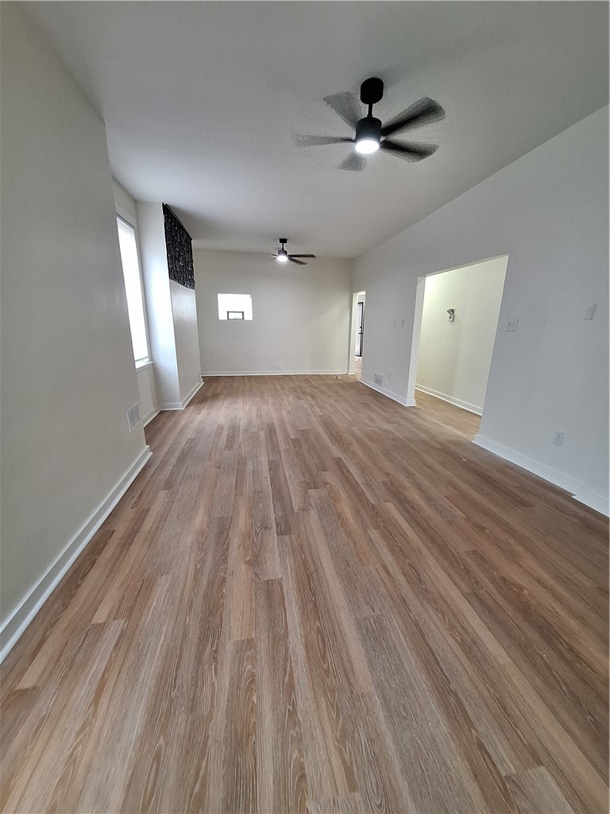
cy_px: 407
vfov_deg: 106.2
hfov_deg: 89.9
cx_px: 305
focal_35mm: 13
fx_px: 305
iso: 200
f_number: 2.2
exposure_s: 1/50
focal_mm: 1.74
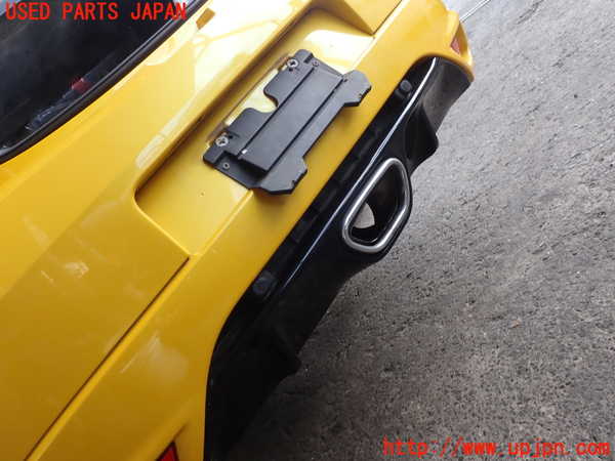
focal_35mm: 30
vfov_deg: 46.8
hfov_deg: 60.0
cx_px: 308
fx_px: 533
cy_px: 230
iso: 100
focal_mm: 5.4
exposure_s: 1/80
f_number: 3.2
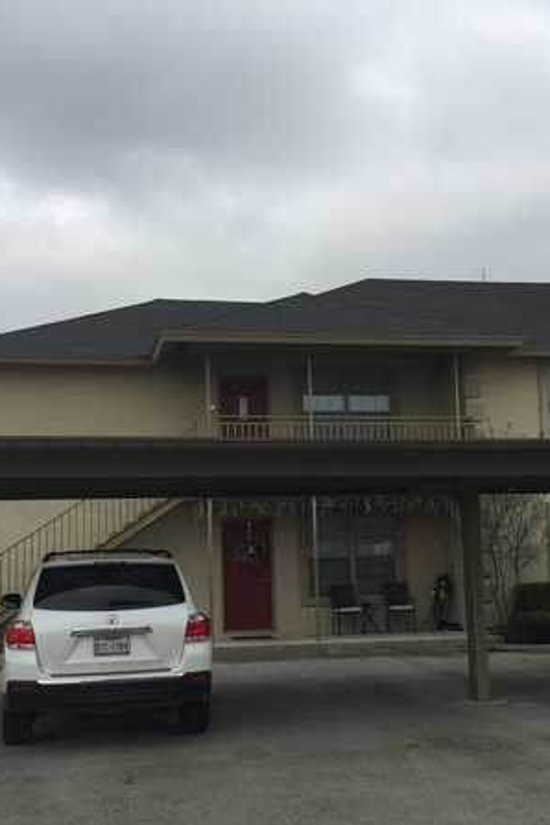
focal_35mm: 45
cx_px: 260
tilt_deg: +7.5
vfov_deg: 43.6
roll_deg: +1.0
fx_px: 1031
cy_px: 453
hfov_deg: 29.9
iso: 32
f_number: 2.2
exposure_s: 1/1099
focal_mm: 4.15
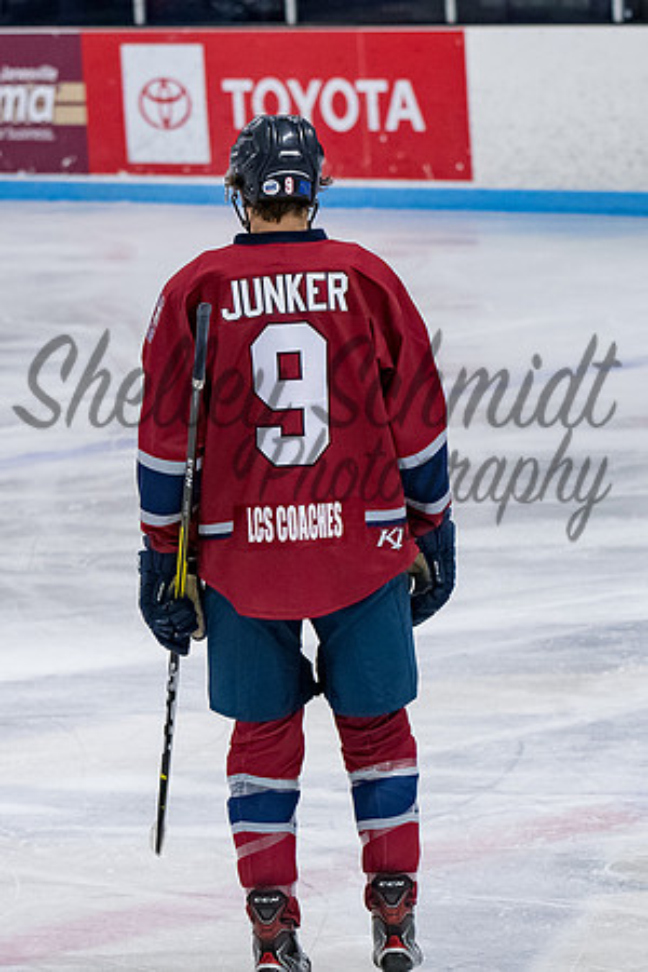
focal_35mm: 256
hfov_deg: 5.4
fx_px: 6902
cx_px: 309
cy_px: 474
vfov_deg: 8.1
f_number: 3.5
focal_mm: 110
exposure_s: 1/800
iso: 2500
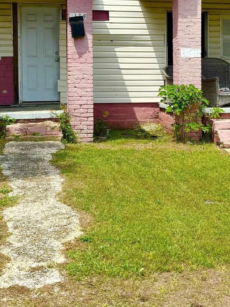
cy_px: 82
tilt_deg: -1.4
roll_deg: -0.3
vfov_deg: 29.4
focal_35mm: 65
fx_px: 576
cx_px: 140
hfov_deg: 22.5
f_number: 1.6
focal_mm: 5.96
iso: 50
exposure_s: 1/2451
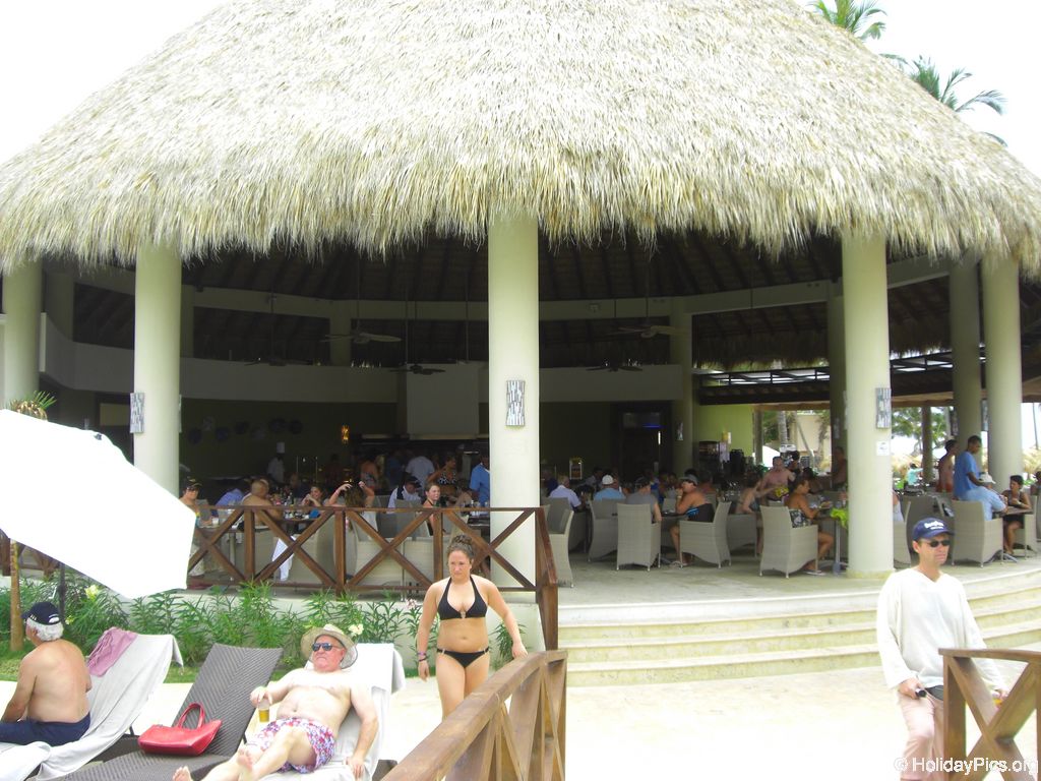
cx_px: 520
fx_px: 1143
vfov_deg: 37.7
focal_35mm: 38
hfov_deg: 49.0
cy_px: 390
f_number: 2.7
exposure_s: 1/250
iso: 64
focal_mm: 6.2
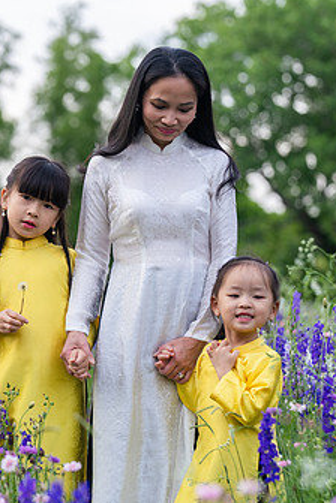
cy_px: 262
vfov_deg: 13.7
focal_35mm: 150
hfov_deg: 9.1
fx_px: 2100
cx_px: 140
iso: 320
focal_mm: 112
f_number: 4
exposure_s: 1/400
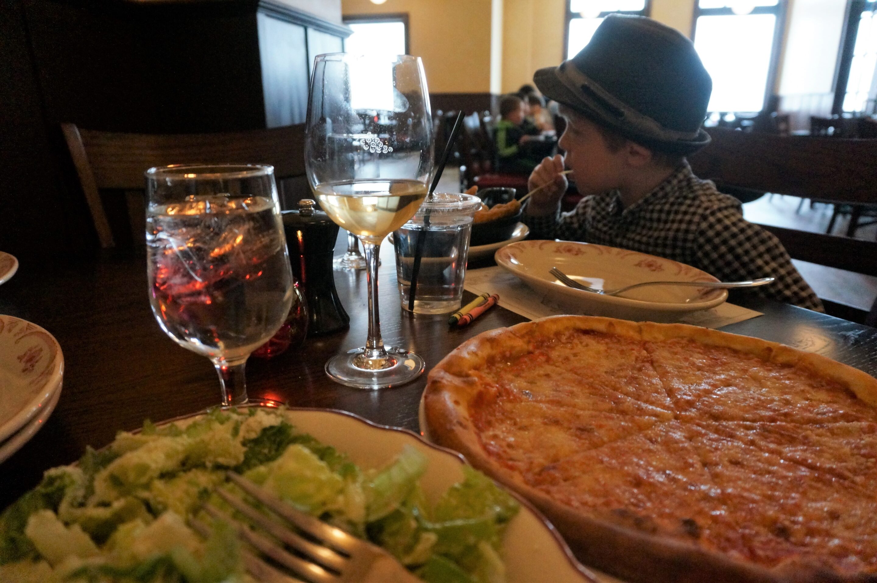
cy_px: 292
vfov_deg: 53.0
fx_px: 584
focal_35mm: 24
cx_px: 438
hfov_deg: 73.8
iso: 3200
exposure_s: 1/160
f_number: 4
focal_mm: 16
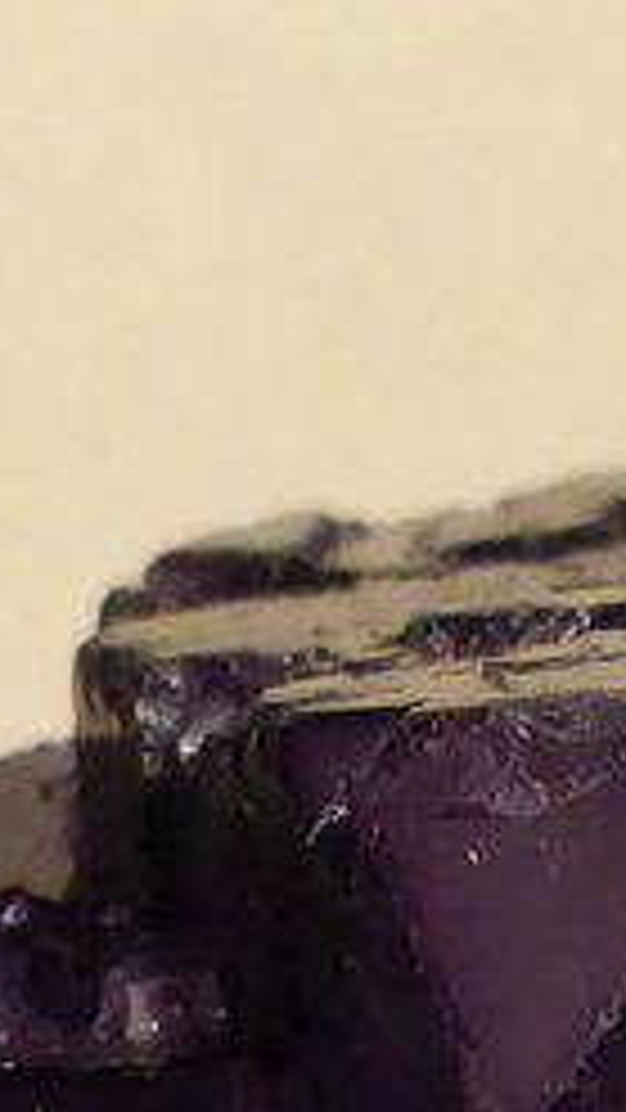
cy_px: 2413
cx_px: 608
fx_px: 8319
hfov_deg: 4.3
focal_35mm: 282
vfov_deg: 7.3
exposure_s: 1/30
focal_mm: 6.9
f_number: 3.9
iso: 400
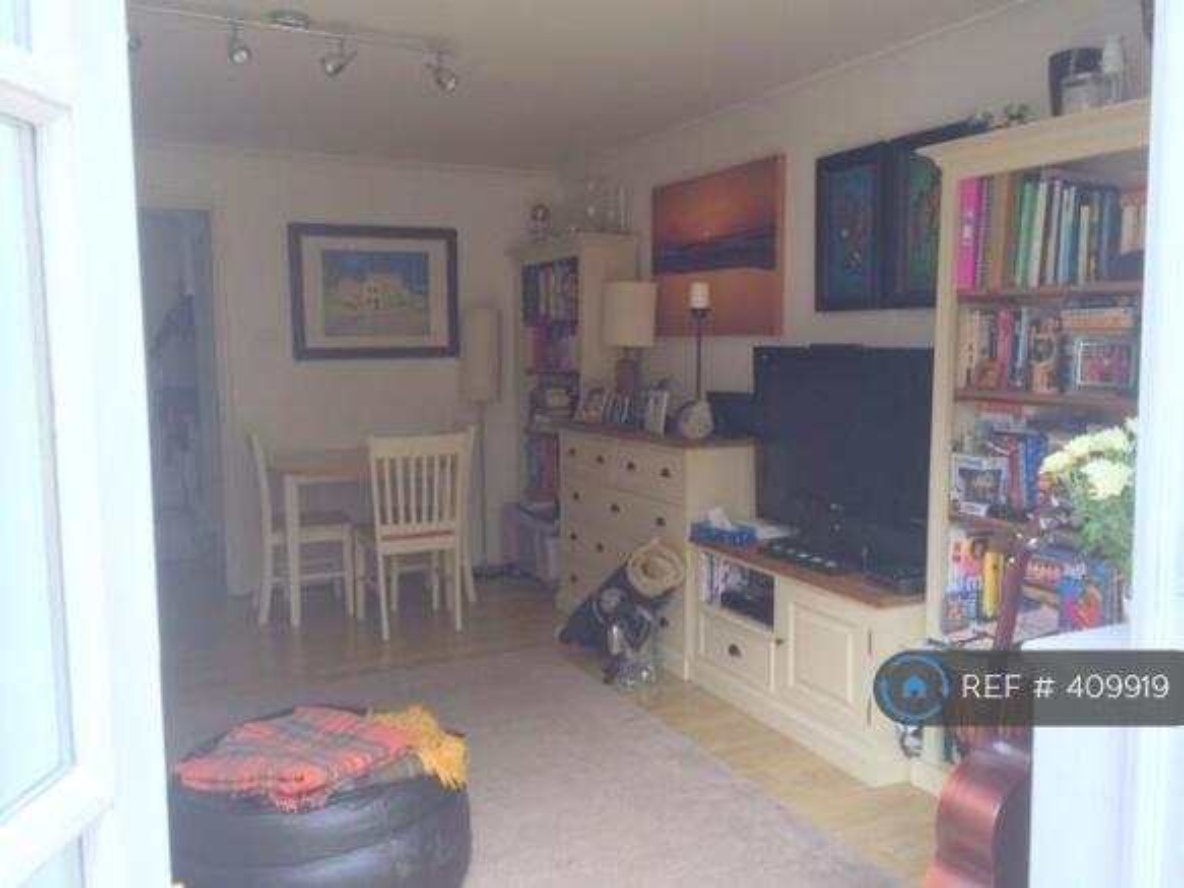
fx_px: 992
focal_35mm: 29
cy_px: 444
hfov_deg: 61.7
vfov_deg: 48.2
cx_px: 592
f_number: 2.2
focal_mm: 4.15
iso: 50
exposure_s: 1/120
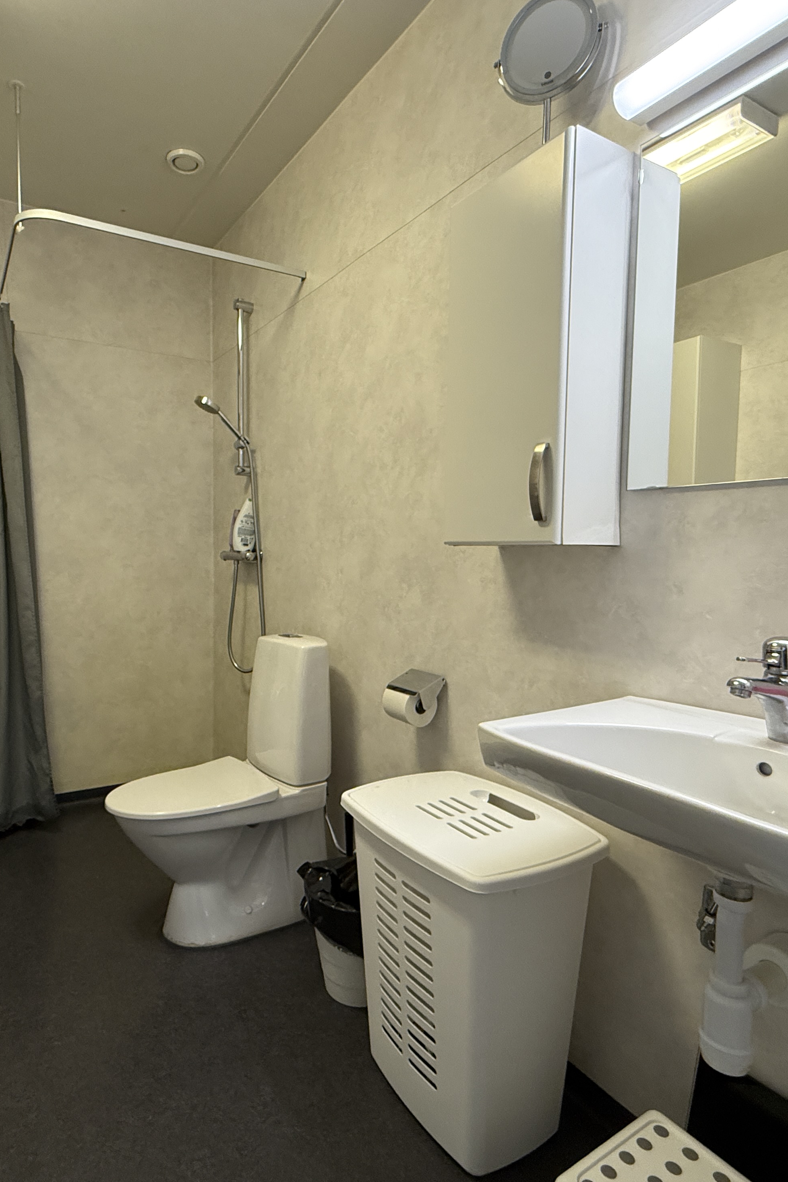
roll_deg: +0.2
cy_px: 595
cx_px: 319
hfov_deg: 61.4
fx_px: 657
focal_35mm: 20
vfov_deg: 84.0
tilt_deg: -4.4
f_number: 2.2
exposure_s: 1/100
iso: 250
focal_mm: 2.22
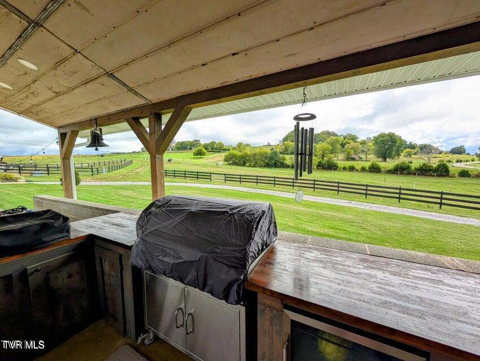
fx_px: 167
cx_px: 240
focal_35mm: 12
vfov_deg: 94.6
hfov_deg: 110.5
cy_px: 180
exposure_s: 1/1541
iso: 46
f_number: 1.7
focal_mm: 2.02
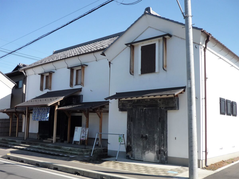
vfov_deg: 42.9
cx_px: 120
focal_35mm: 33
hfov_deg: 55.4
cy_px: 90
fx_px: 228
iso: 100
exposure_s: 1/1000
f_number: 2.8
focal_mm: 5.5
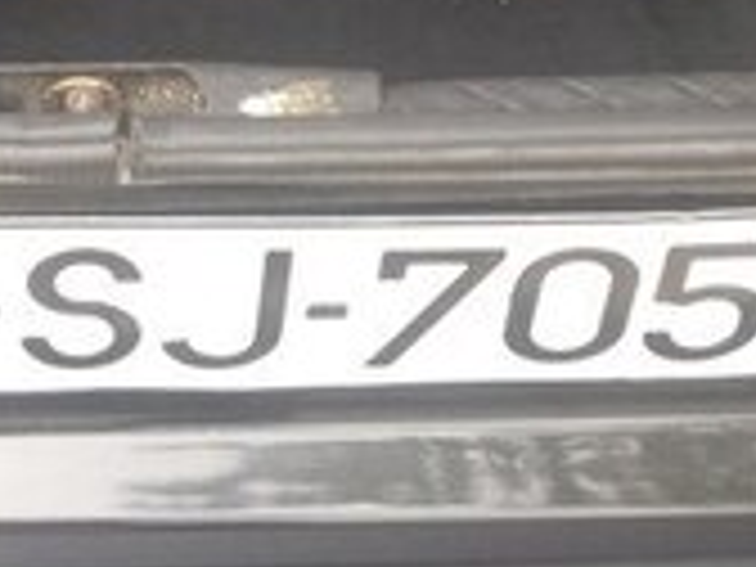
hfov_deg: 14.9
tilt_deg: -35.7
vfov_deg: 10.7
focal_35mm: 130
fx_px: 2839
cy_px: -466
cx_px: -40
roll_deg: -2.5
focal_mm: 4.12
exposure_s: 1/120
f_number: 2.4
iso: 50
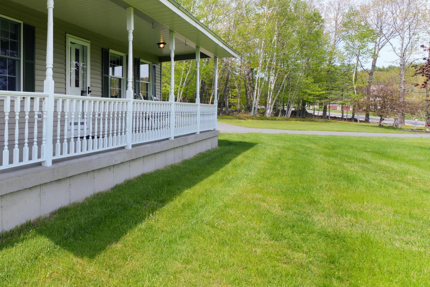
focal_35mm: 27
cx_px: 23
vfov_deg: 47.4
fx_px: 322
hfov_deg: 55.7
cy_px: 105
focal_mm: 14
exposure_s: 1/200
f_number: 13
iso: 250
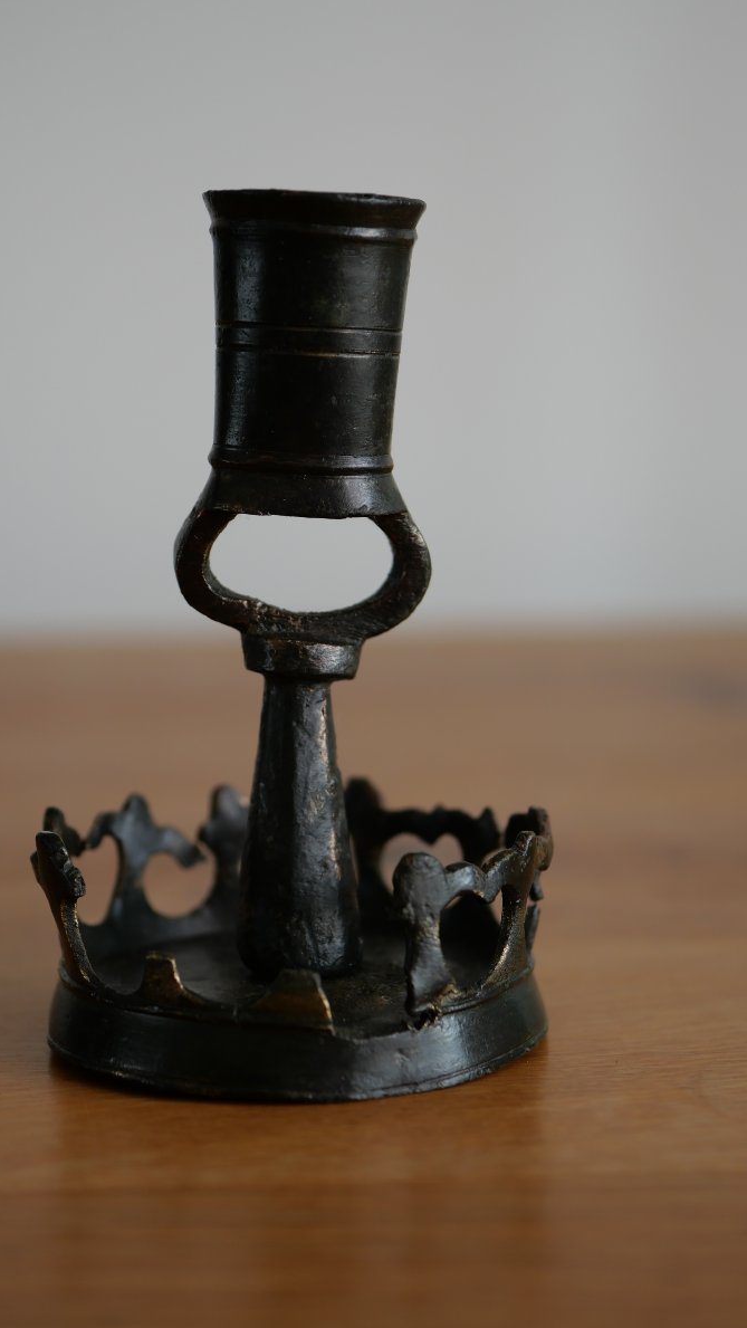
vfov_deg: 31.9
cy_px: 668
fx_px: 2324
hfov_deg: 18.2
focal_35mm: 66
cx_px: 304
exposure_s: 1/60
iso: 200
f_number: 2.8
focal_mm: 30
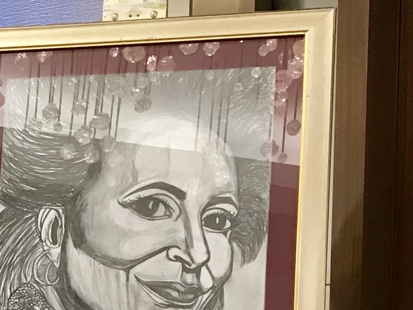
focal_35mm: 126
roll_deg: -0.4
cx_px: -142
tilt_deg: -4.4
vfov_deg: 11.4
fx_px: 1503
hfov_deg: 14.9
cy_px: 420
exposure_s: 1/16
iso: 64
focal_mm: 3.99
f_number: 1.8
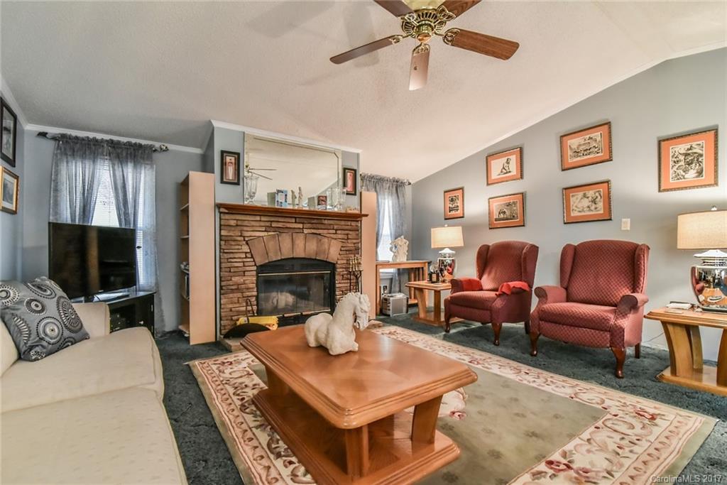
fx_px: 323
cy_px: 242
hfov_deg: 96.7
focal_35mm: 16
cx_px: 364
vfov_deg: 73.8
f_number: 7.1
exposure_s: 1/50
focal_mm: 16
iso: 4000
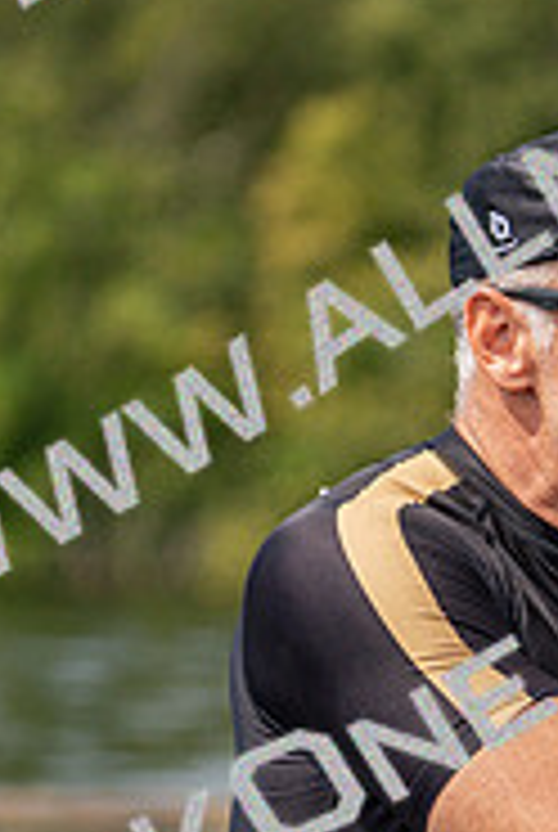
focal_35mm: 626
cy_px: 623
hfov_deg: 2.2
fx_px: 14499
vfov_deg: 3.3
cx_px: 423
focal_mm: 200
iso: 320
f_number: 5.6
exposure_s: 1/1600
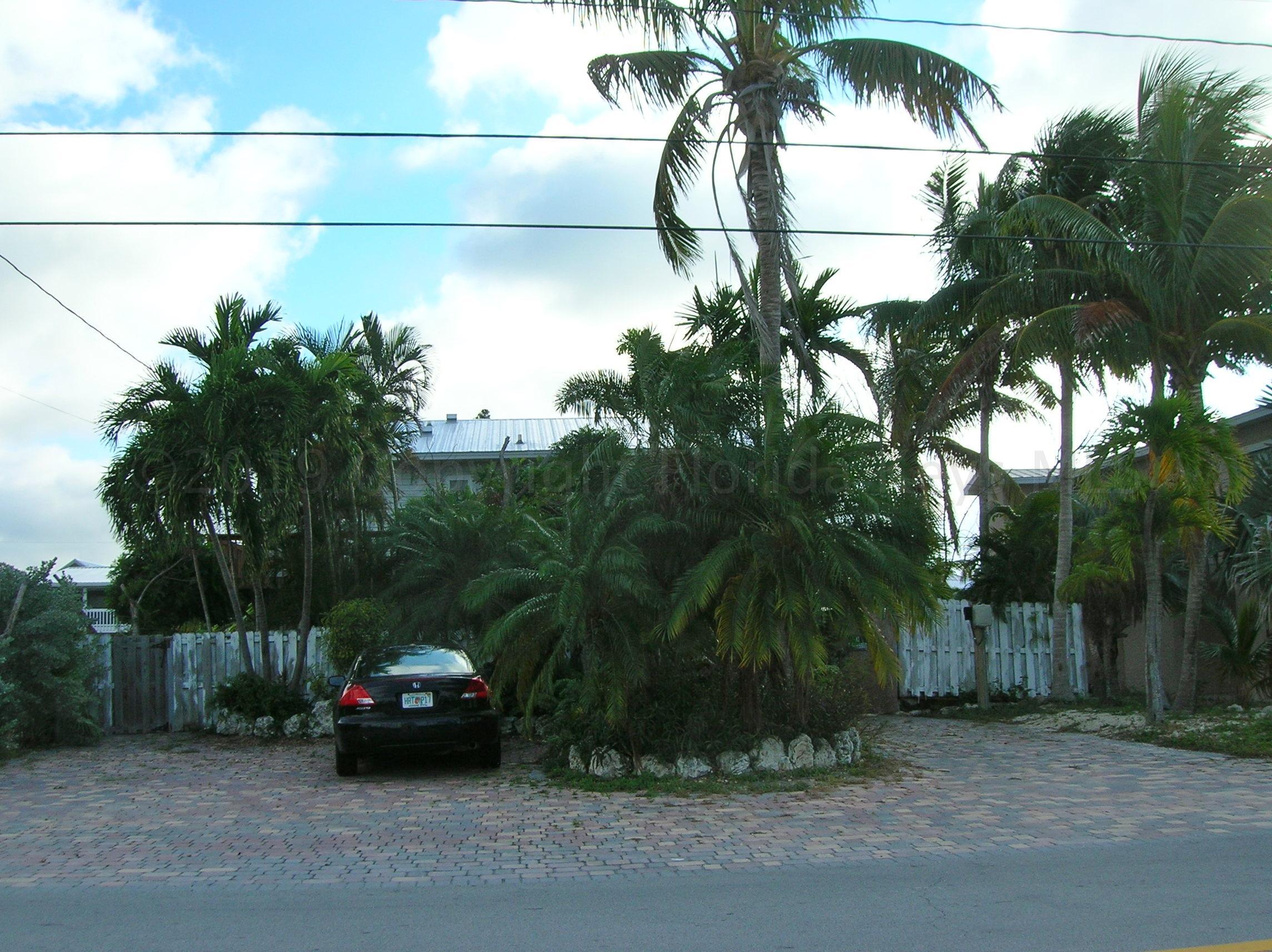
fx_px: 1248
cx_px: 636
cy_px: 476
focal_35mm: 34
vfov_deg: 41.7
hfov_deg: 54.0
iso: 50
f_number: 4.9
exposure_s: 1/310
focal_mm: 5.7
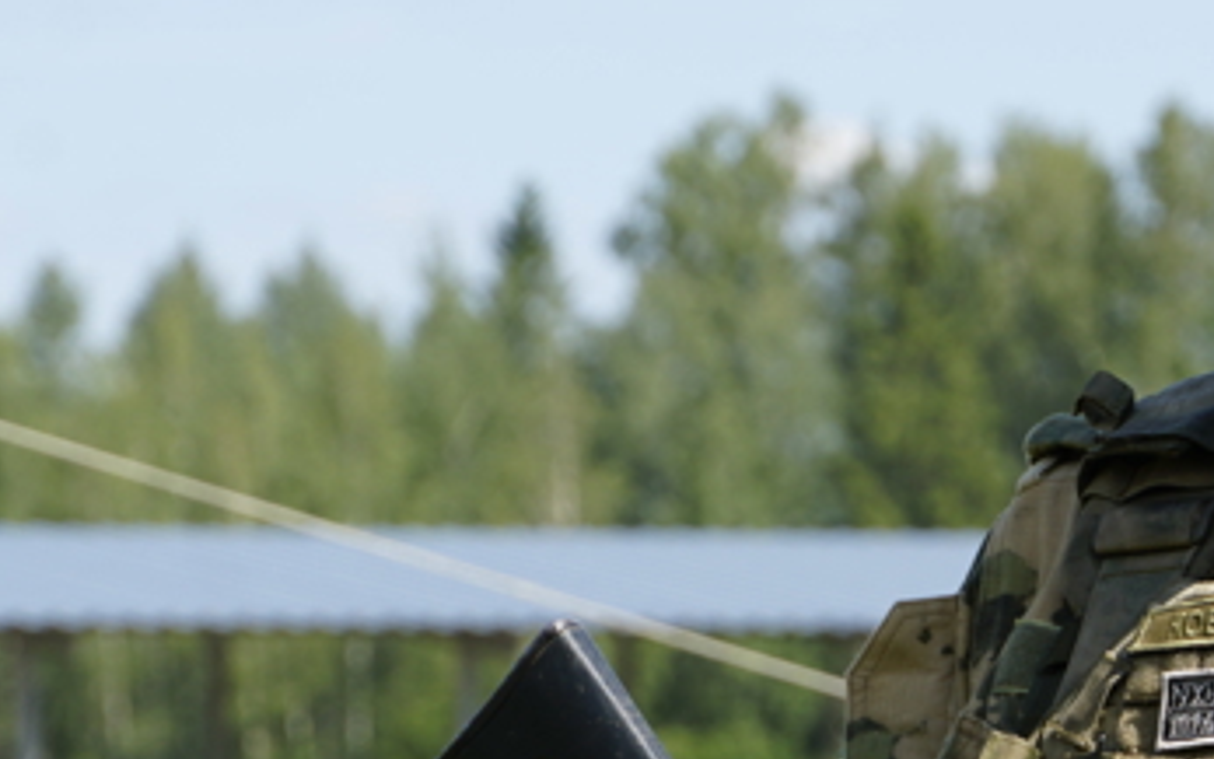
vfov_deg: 4.3
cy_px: 644
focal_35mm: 308
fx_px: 10195
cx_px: 945
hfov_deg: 6.8
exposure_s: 1/200
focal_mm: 93
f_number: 7.1
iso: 100
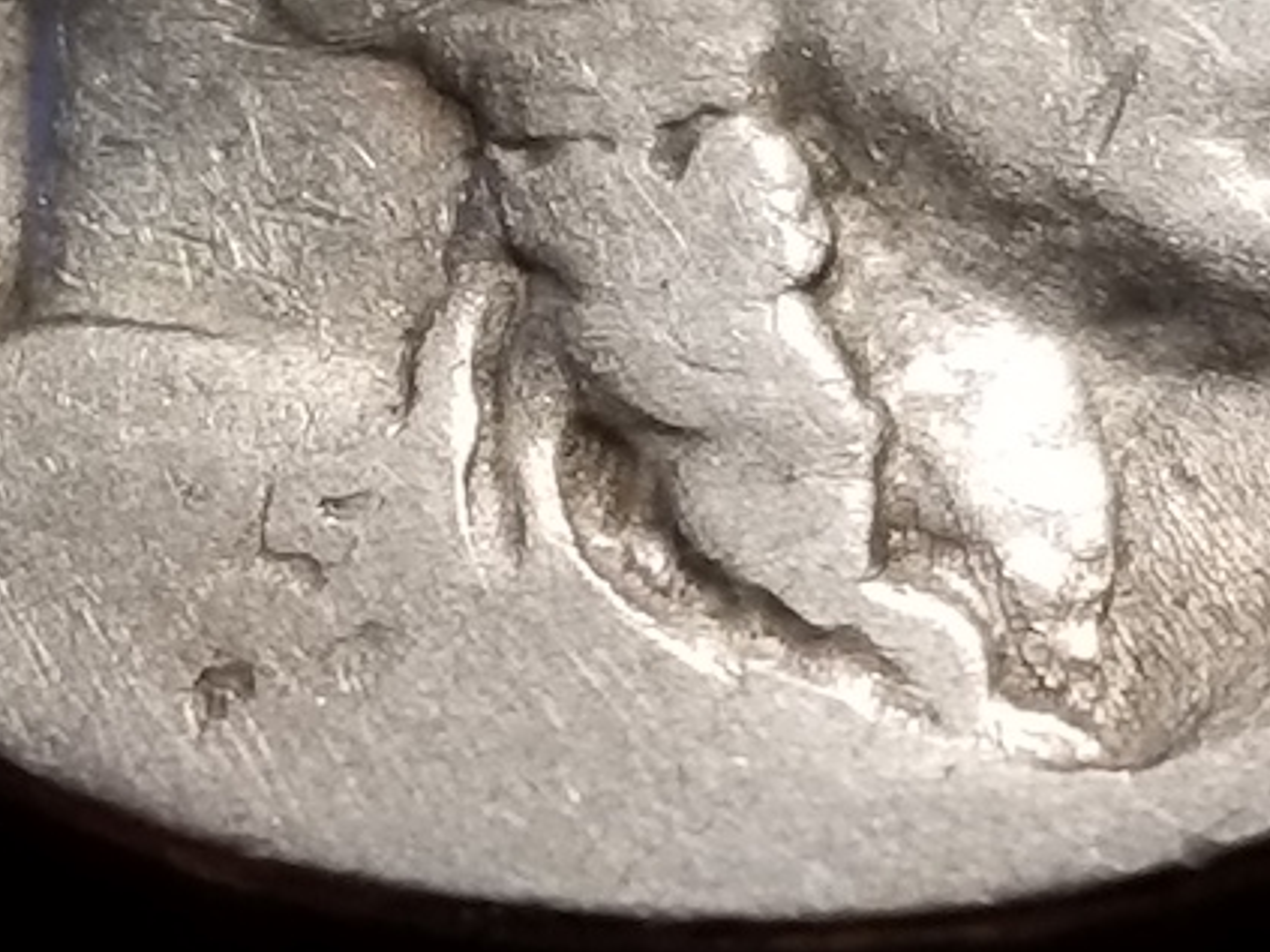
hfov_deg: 42.0
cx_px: 261
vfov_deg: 33.6
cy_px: 497
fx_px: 1577
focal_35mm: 43
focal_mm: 4.3
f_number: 1.7
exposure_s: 1/120
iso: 64
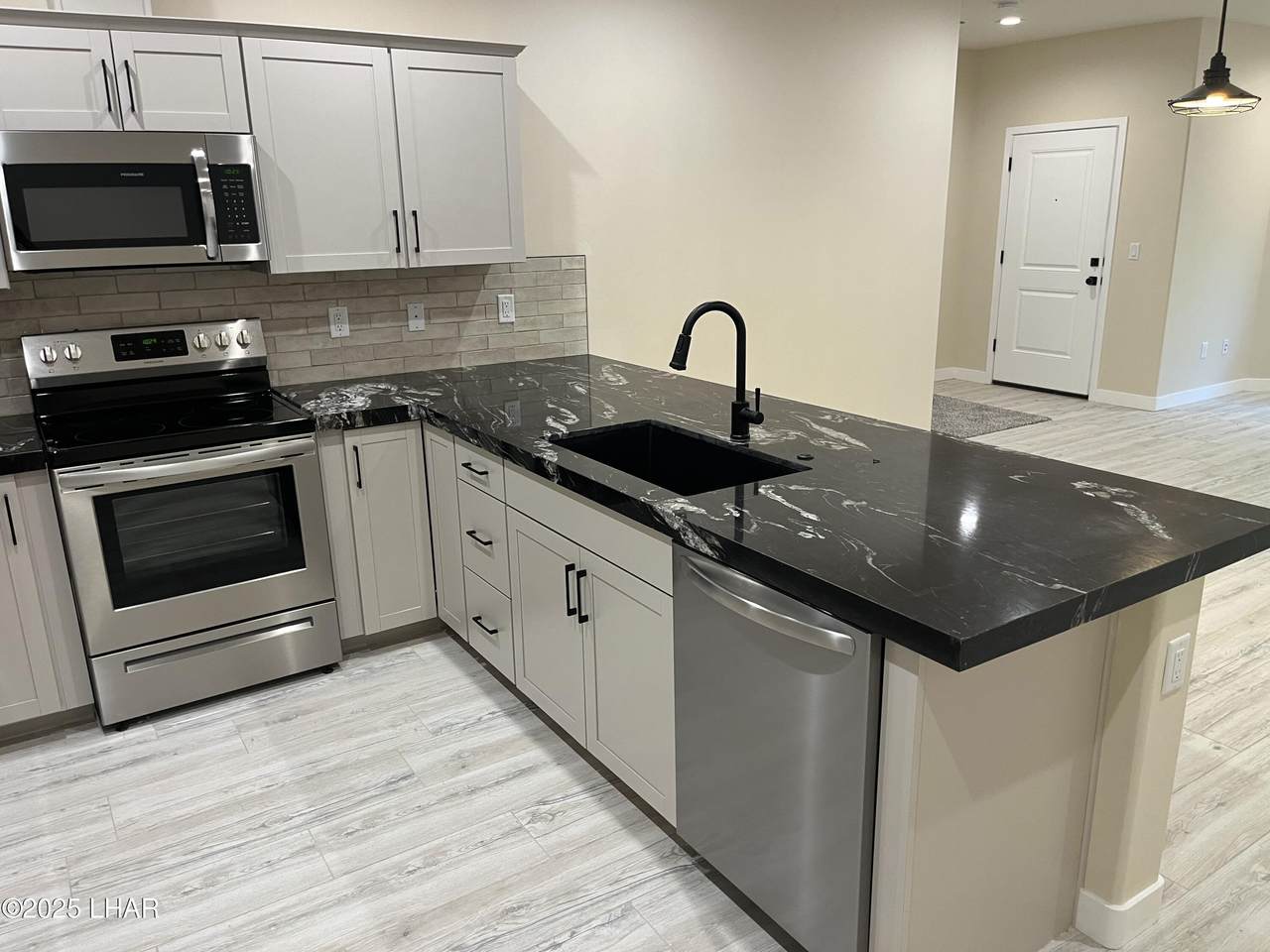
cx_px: 635
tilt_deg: -15.8
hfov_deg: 67.3
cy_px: 476
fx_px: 954
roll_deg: +1.4
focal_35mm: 26
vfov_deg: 53.1
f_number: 1.6
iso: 100
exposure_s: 1/60
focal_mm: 5.1
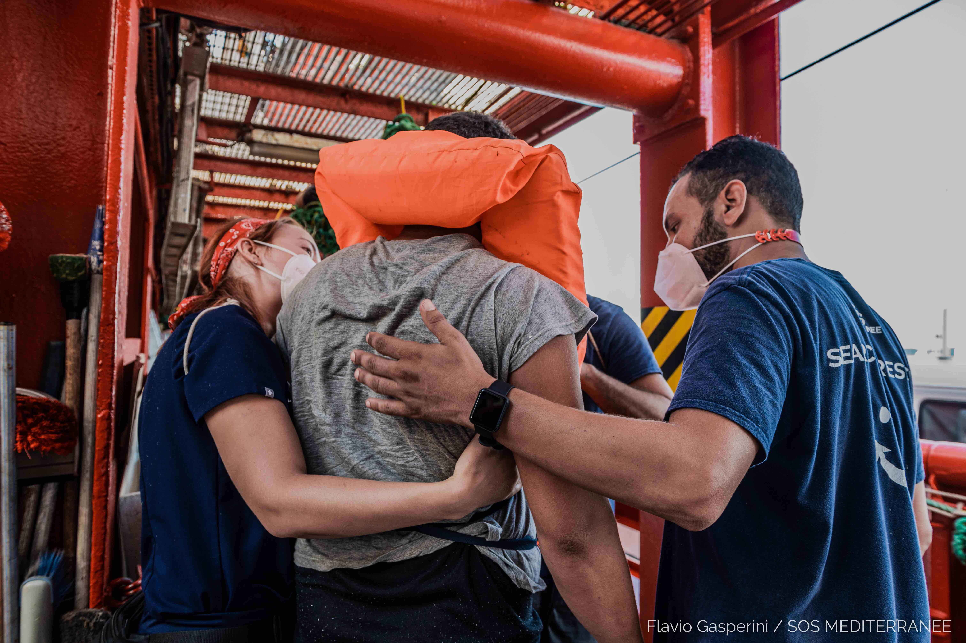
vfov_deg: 53.1
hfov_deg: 73.8
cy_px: 322
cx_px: 483
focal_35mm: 24
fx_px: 644
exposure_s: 1/100
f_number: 5
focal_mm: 24
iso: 400
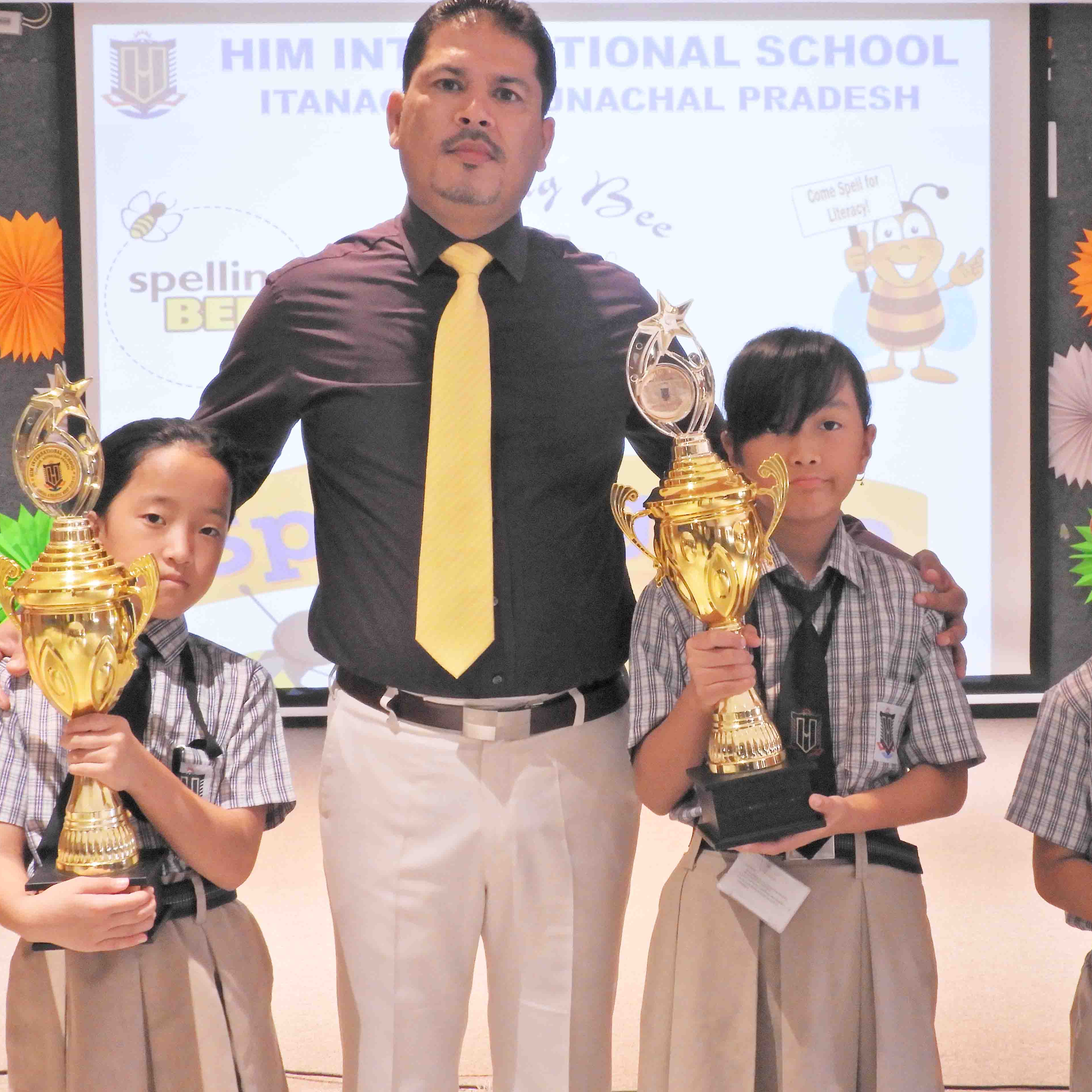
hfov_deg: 28.5
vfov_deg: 28.6
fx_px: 2141
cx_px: 684
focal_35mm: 60
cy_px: 536
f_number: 6.3
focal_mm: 9
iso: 400
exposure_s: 1/10
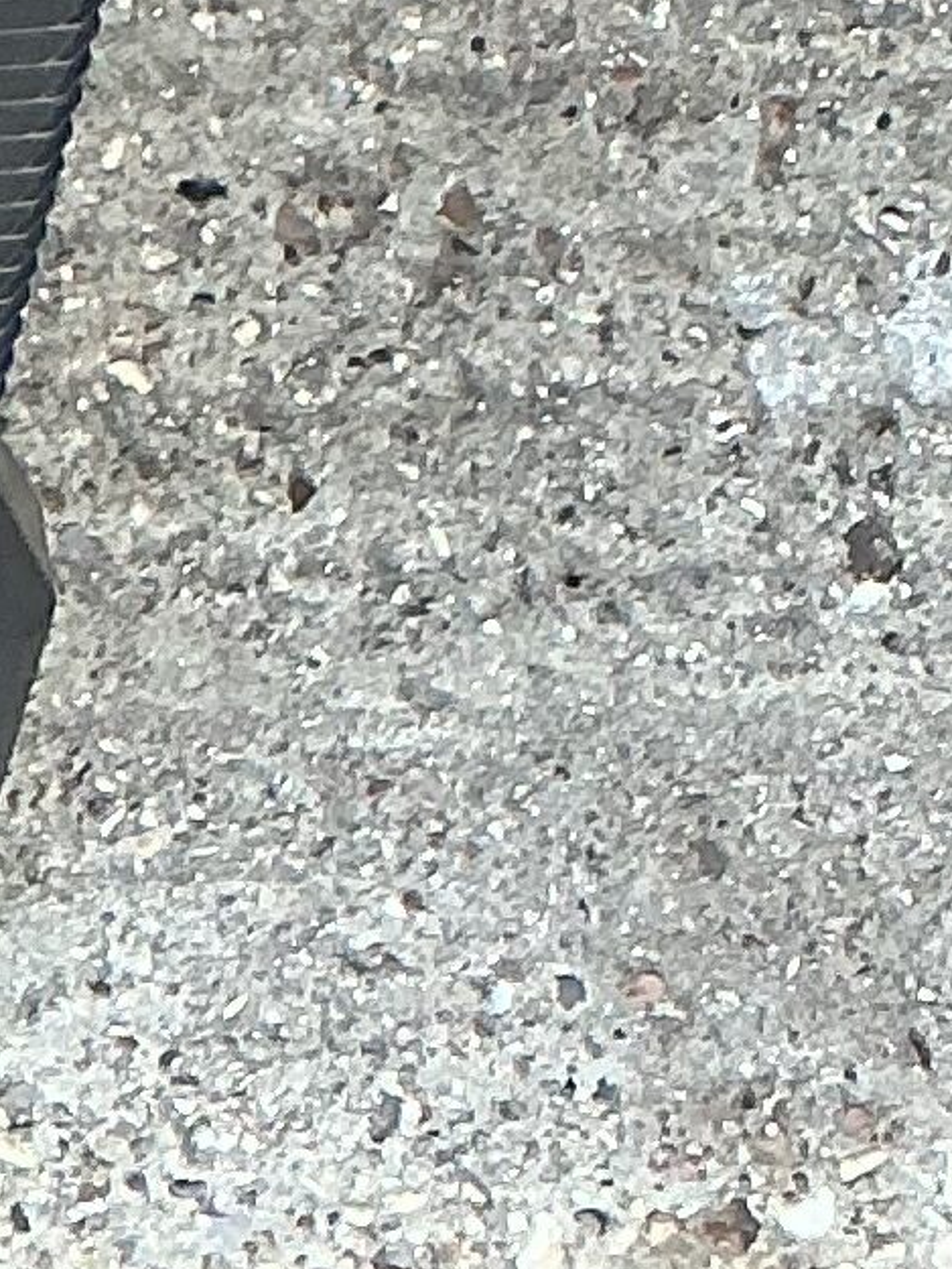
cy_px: -2424
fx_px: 6855
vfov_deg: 8.8
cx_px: -1547
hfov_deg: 7.3
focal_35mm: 187
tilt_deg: -61.3
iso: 64
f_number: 1.8
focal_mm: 3
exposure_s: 1/120
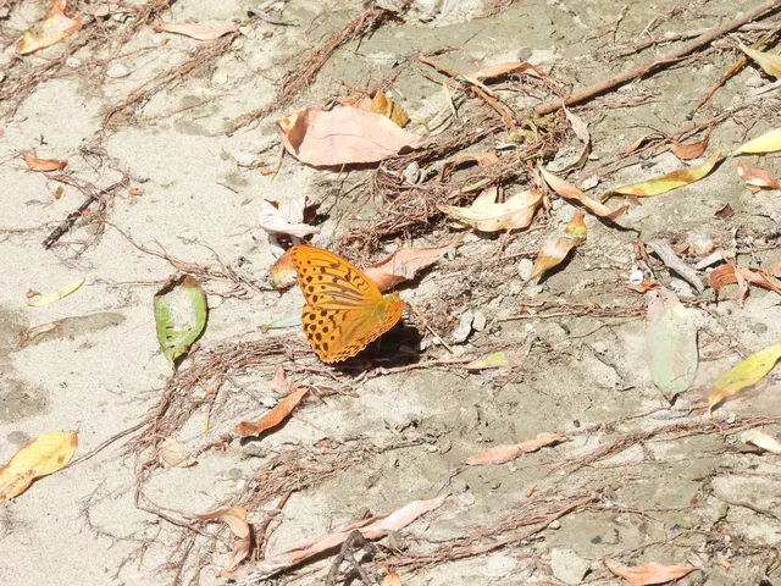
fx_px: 8573
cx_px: 390
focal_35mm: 380
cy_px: 293
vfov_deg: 3.9
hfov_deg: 5.2
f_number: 6.3
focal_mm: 67.8
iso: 100
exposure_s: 1/320
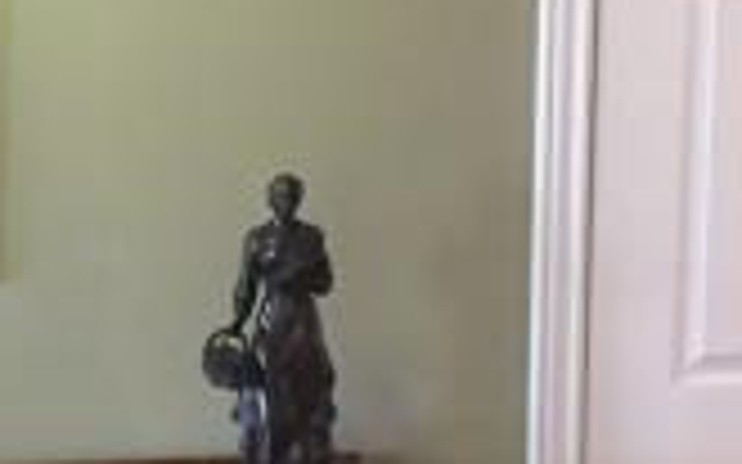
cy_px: 333
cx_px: -193
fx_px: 2406
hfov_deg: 16.7
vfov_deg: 11.0
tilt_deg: -7.5
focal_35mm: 119
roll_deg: +2.2
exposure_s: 1/30
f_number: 2.2
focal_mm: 4.15
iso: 250
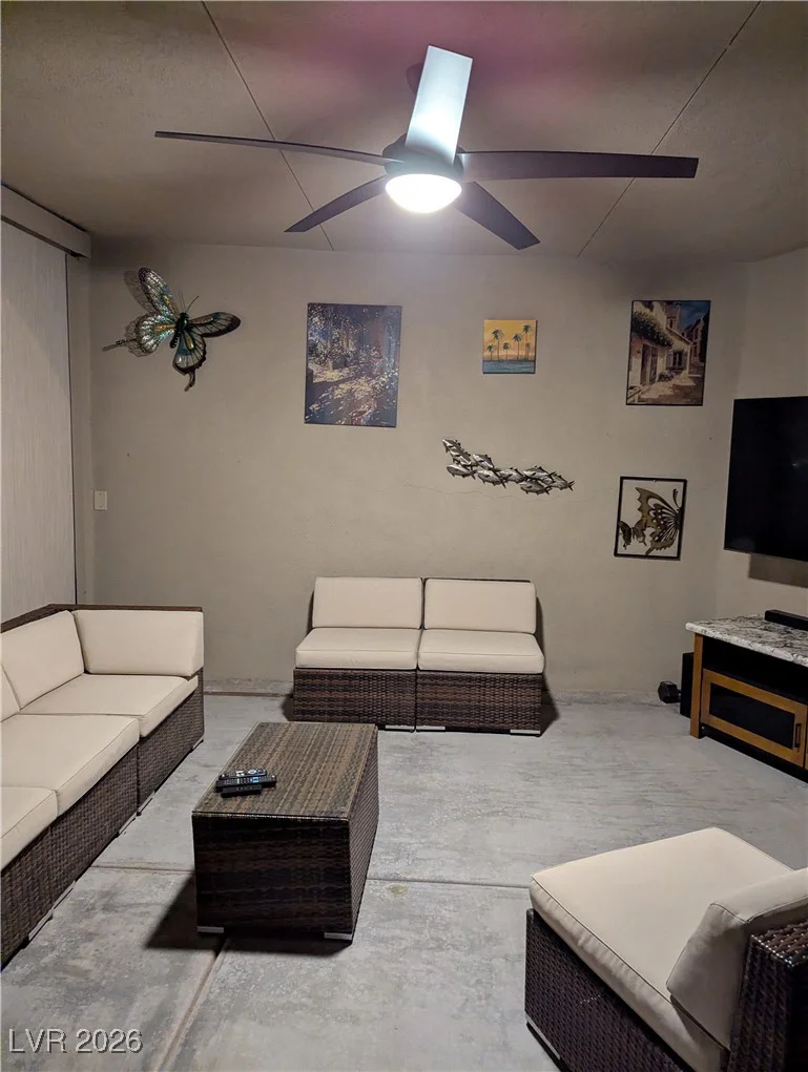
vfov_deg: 71.5
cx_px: 404
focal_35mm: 24
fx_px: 745
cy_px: 536
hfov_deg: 56.9
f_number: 1.85
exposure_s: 1/24
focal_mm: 6.81
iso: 494
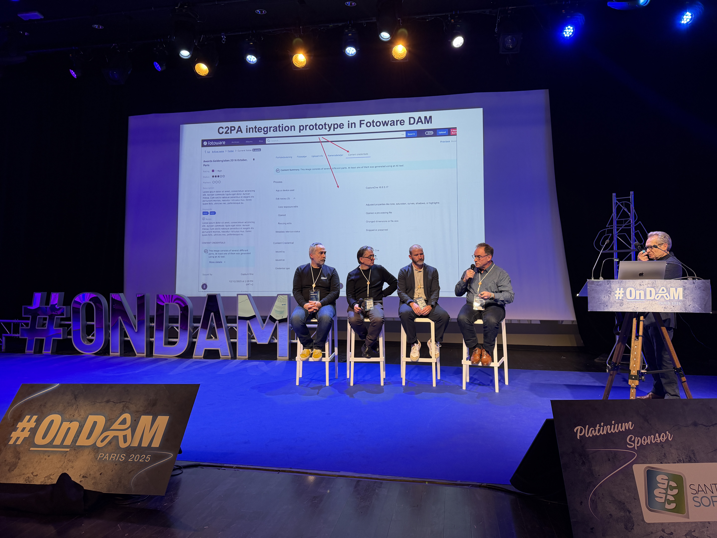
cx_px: 358
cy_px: 269
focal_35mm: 24
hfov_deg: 71.6
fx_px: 497
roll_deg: +0.5
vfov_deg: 56.8
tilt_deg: +0.6
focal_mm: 6.76
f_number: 1.78
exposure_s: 1/100
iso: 160
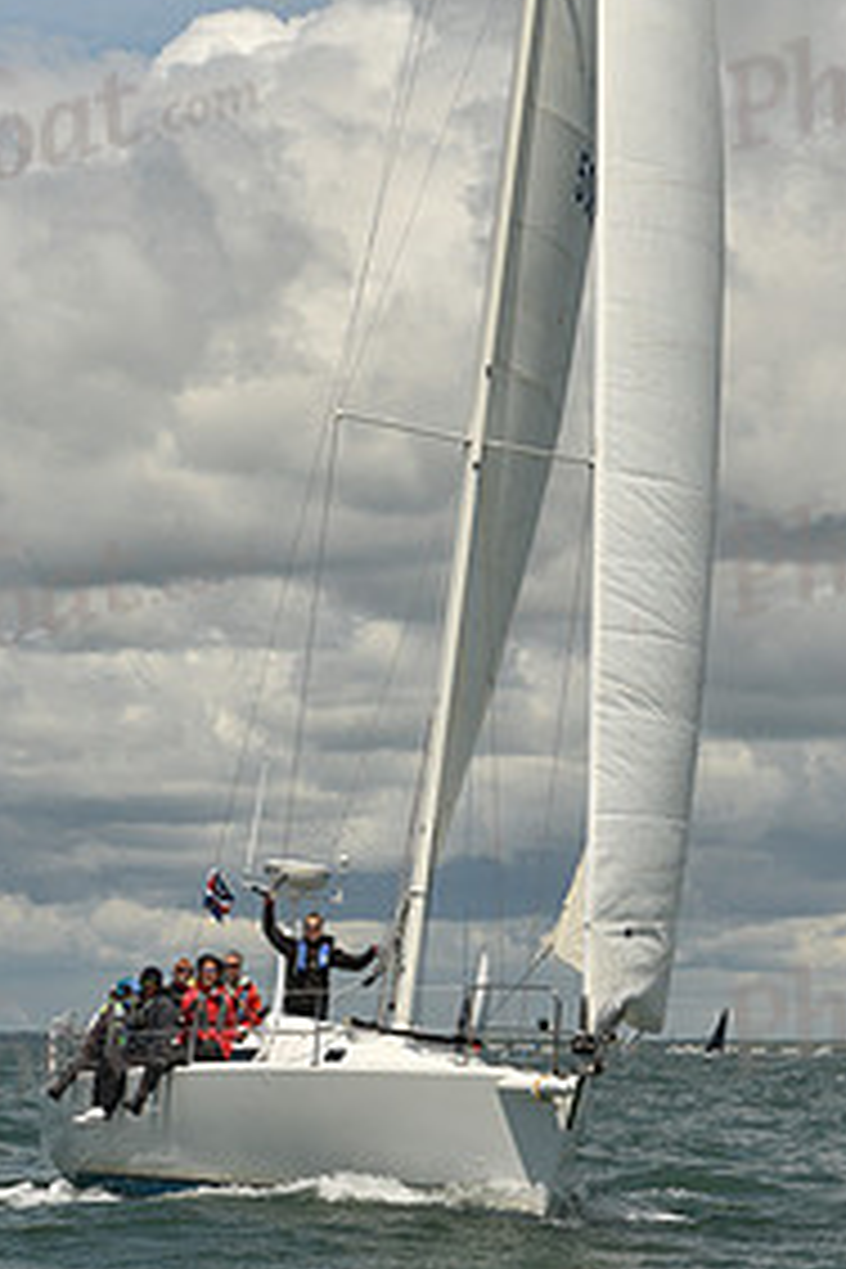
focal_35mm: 144
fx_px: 5076
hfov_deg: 9.5
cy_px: 333
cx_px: 493
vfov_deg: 14.2
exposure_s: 1/800
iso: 320
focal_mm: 70
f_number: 14
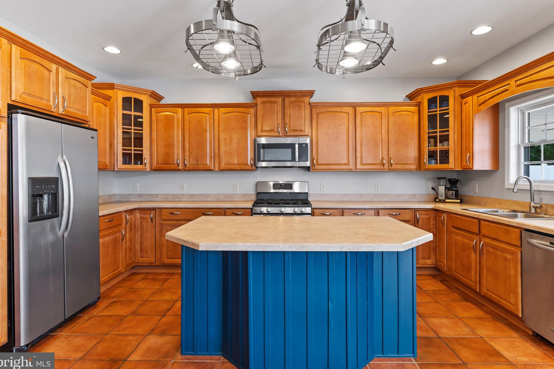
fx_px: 292
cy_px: 179
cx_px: 284
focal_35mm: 19
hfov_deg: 86.9
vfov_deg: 64.5
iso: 500
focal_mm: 18
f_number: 7.1
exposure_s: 1/8
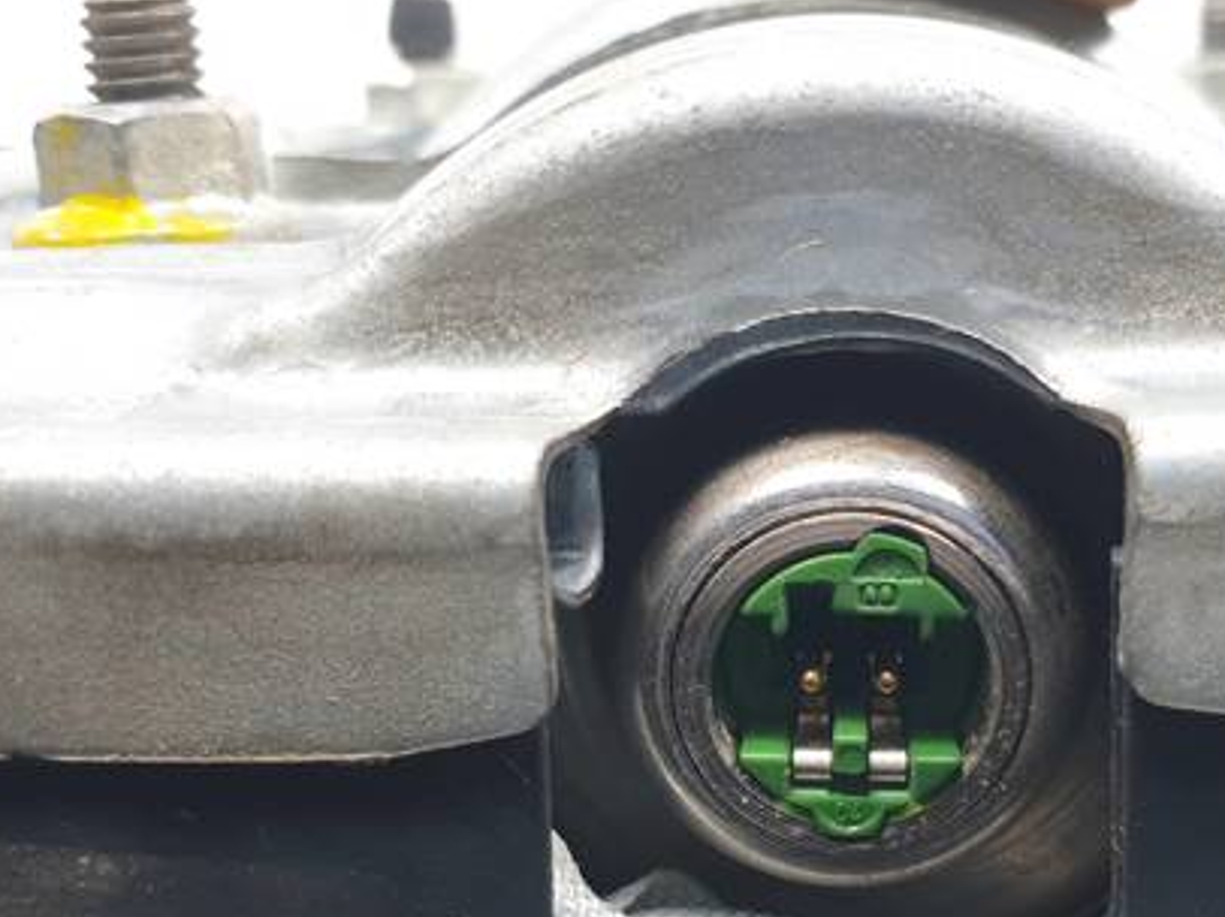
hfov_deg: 45.0
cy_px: 656
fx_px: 1450
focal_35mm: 41
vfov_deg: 34.6
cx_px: 833
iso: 64
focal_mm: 4.3
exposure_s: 1/100
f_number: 2.4
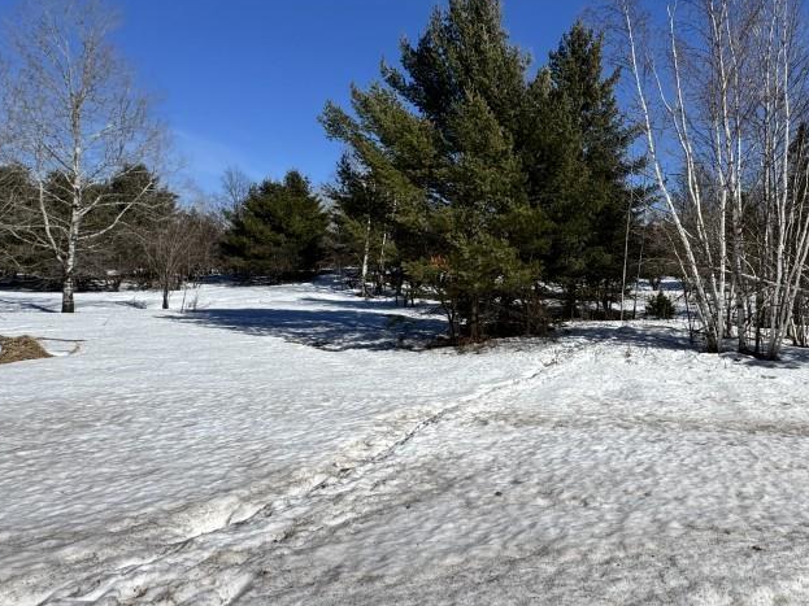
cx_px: 625
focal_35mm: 23
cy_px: 275
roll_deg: -1.6
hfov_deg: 68.2
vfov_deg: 58.8
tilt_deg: -0.4
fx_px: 537
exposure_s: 1/4132
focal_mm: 2.22
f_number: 2.2
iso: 50
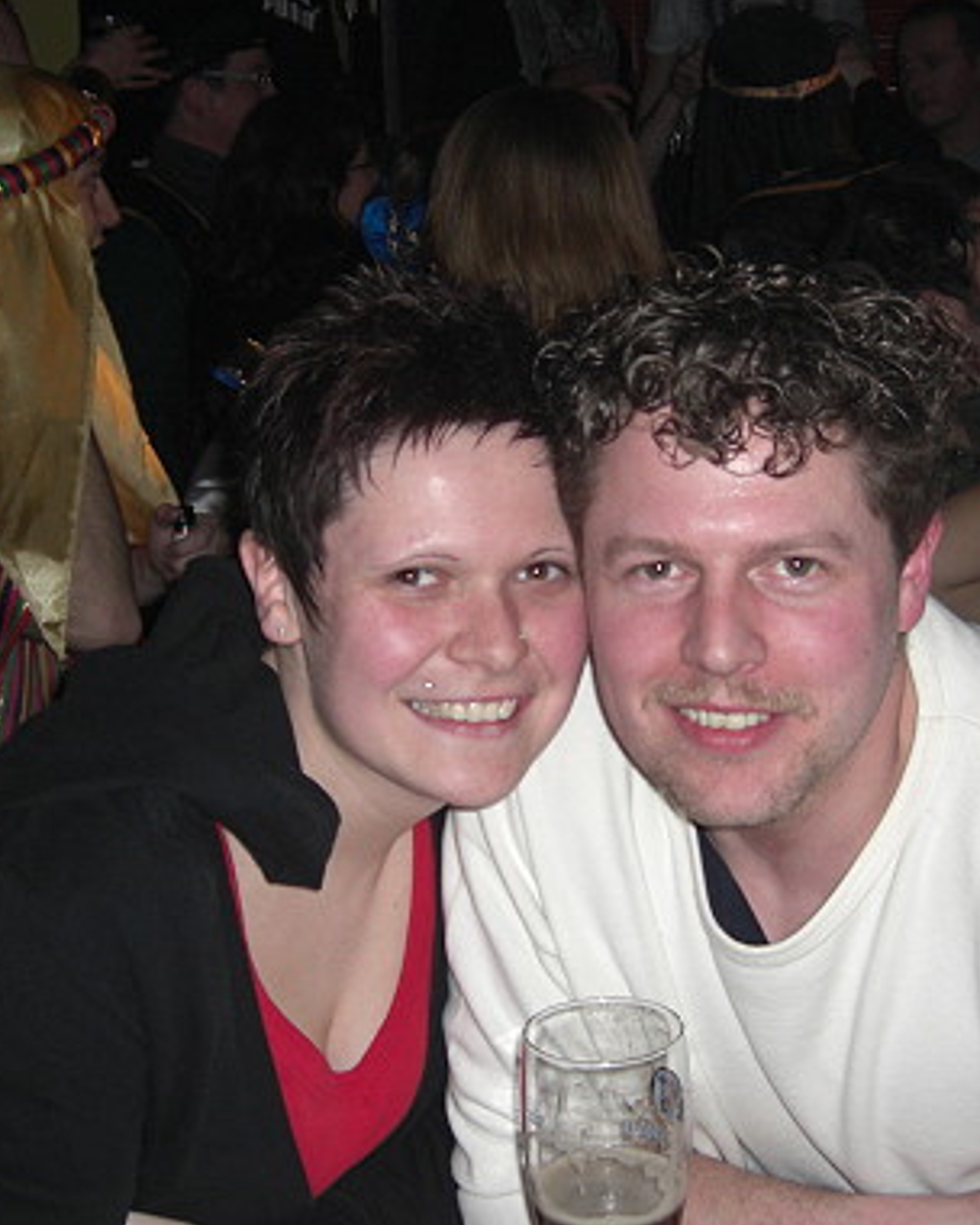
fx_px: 2139
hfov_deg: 25.8
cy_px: 590
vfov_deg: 32.0
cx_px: 566
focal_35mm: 59
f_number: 2.8
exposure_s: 1/60
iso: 200
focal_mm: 7.9
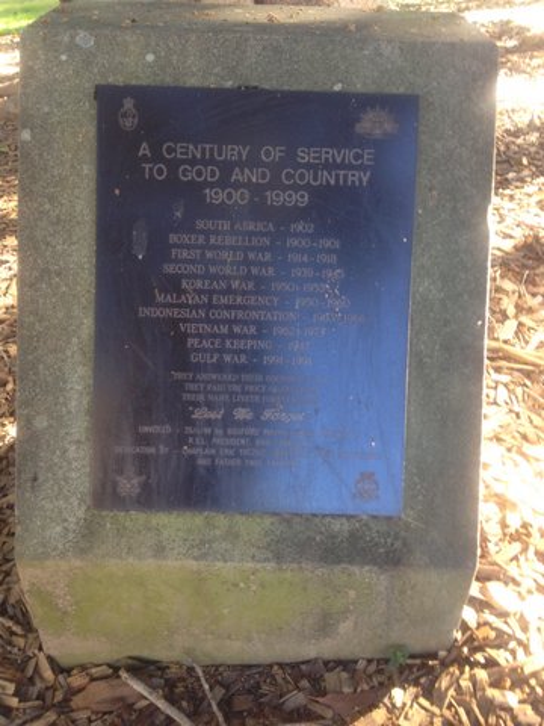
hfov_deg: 40.7
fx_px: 733
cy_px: 363
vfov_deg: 52.6
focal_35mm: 35
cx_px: 272
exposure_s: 1/40
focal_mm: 4.28
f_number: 2.4
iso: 80
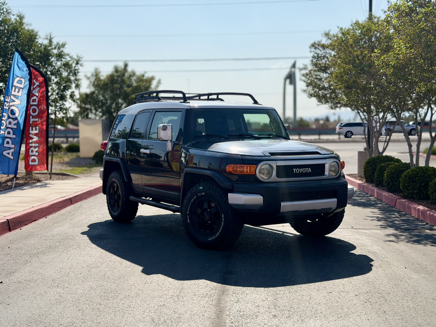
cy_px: 164
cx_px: 218
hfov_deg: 39.7
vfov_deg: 30.3
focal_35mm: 48
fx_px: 605
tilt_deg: -4.0
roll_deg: +0.9
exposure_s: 1/9901
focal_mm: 6.76
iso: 80
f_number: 1.78
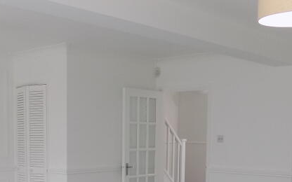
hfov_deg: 33.8
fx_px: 477
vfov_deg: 20.7
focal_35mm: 60
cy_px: 196
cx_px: 102
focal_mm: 4
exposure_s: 1/30
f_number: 3.1
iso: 100
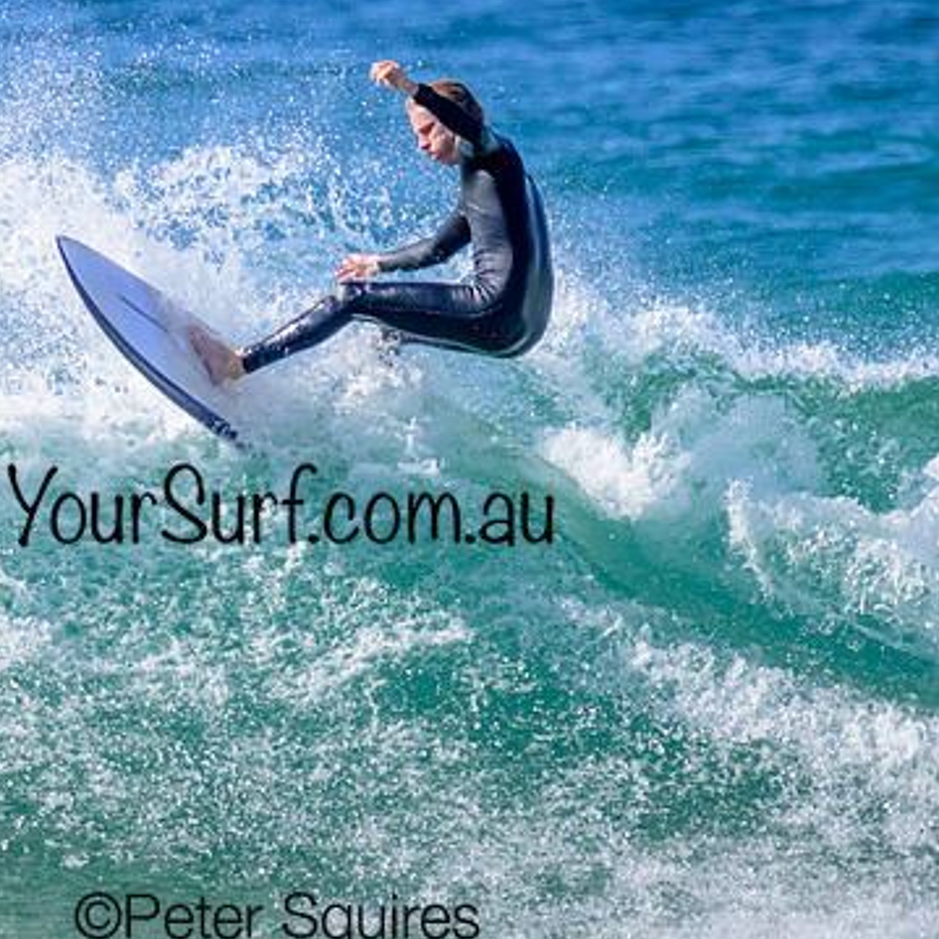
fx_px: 46004
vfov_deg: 1.2
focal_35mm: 1499
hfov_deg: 1.2
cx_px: 282
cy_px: 312
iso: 1600
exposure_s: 1/2000
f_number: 11
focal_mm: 800
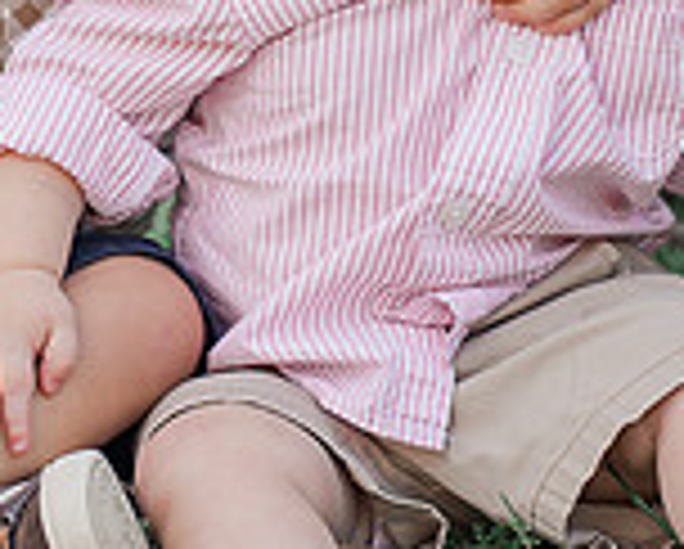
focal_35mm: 179
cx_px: 72
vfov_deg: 8.5
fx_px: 3628
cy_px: -227
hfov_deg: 10.7
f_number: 4
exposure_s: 1/320
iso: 320
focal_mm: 50
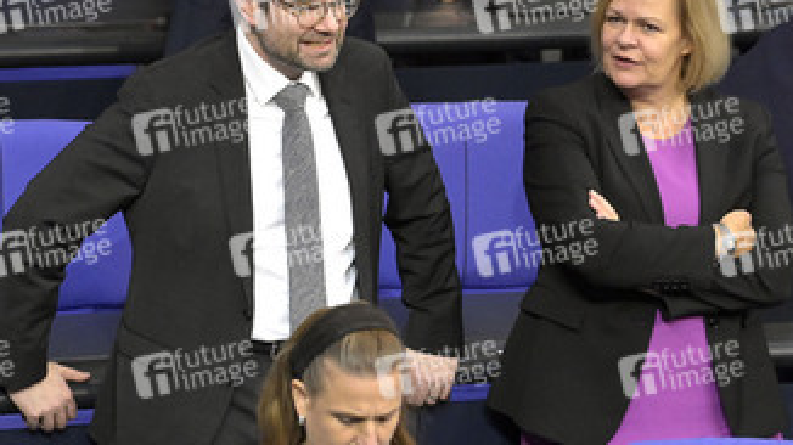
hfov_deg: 5.0
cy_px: 187
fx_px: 9142
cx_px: 471
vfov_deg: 2.8
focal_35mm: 435
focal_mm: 300
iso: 12800
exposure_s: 1/320
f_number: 5.6
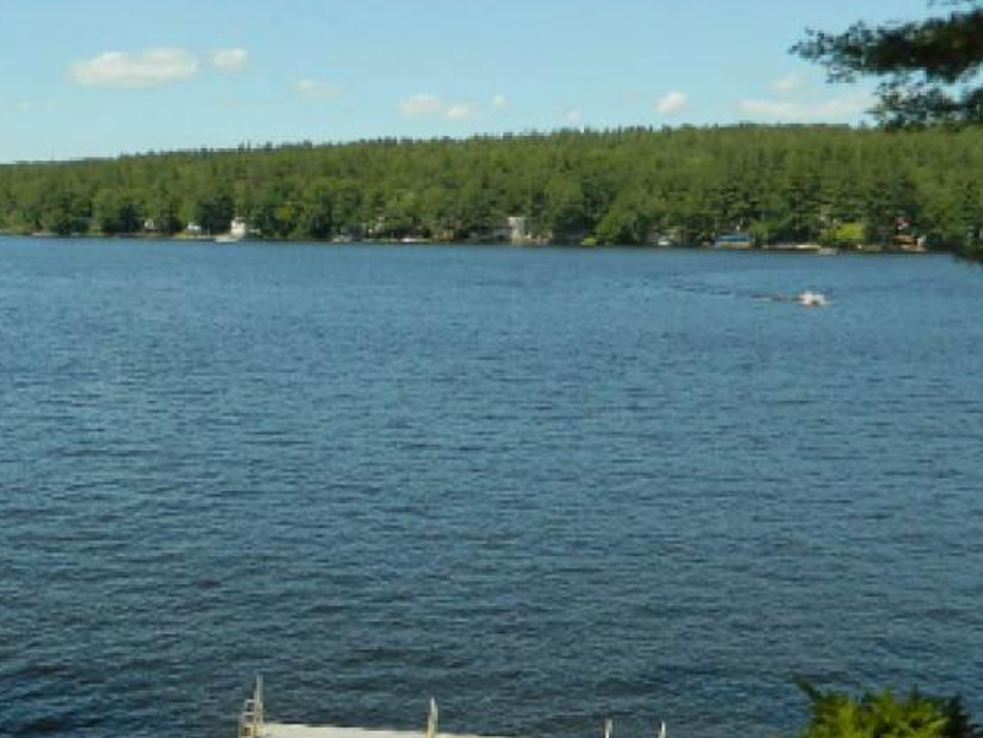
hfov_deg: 39.2
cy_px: 656
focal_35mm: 46
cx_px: 157
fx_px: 1307
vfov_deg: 30.2
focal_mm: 4.5
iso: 80
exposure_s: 1/800
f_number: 3.1
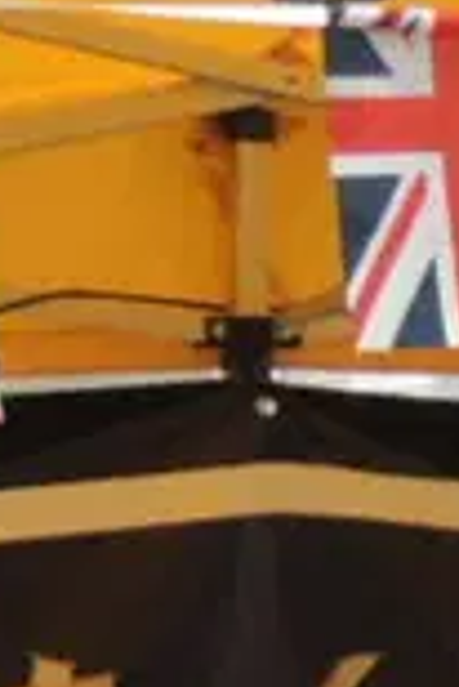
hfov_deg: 3.4
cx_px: 896
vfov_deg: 4.9
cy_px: 1784
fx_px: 7709
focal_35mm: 404
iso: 100
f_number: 3.7
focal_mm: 9
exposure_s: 1/500
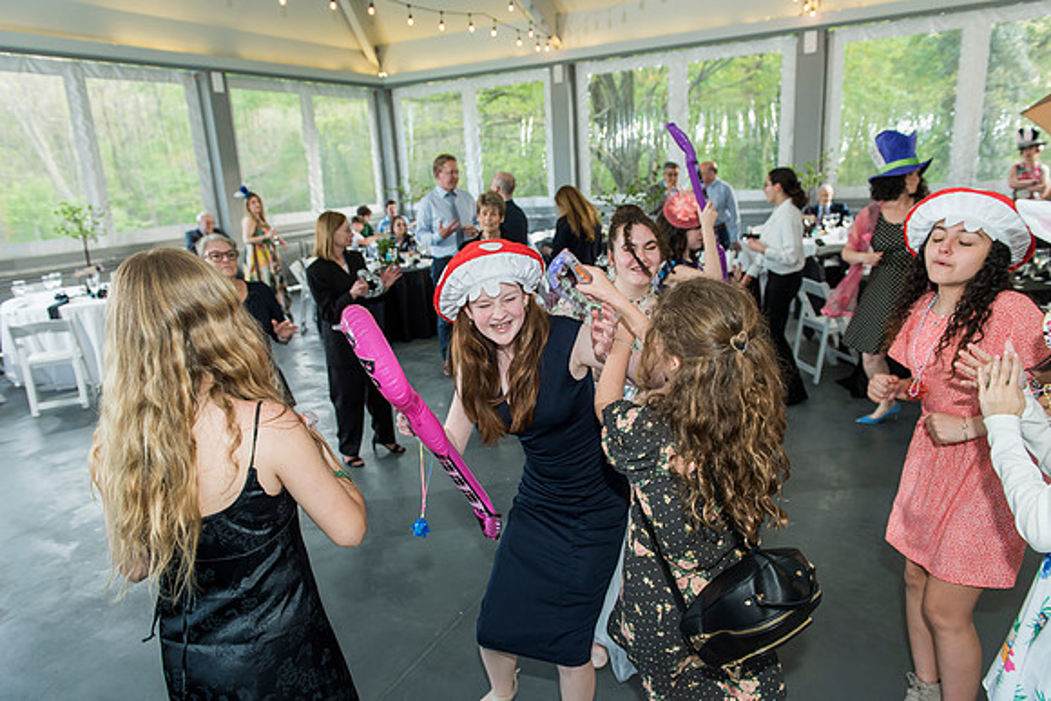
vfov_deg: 53.2
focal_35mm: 24
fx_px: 701
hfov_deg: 73.7
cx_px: 526
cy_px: 350
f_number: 4
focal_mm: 24
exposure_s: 1/160
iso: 640
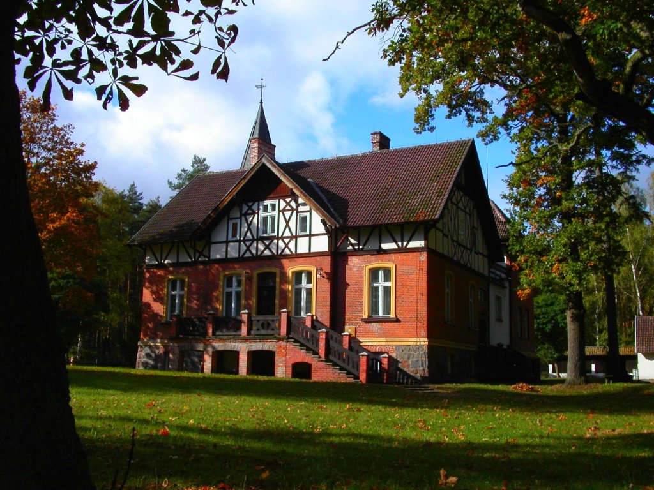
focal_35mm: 38
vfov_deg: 37.7
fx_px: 718
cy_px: 245
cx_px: 327
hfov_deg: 49.0
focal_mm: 7.8
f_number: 8
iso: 100
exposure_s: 1/250
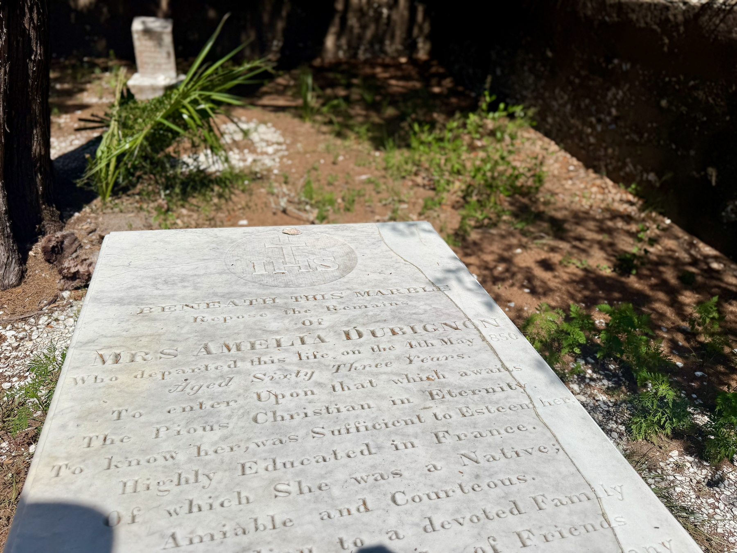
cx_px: 368
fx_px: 511
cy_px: 276
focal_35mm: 24
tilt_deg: -31.7
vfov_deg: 56.8
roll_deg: -0.4
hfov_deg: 71.6
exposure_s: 1/14286
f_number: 1.78
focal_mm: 6.76
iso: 80
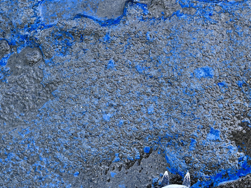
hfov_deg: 21.2
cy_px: 126
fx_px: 653
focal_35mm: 90
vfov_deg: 16.4
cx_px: 238
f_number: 8
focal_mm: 40
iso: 400
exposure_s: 1/160
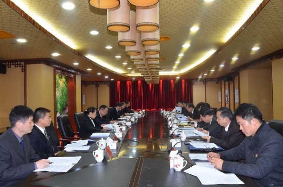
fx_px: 212
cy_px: 94
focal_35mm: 27
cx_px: 142
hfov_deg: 67.5
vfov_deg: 47.7
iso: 1600
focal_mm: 18
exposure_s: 1/60
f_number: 5.6
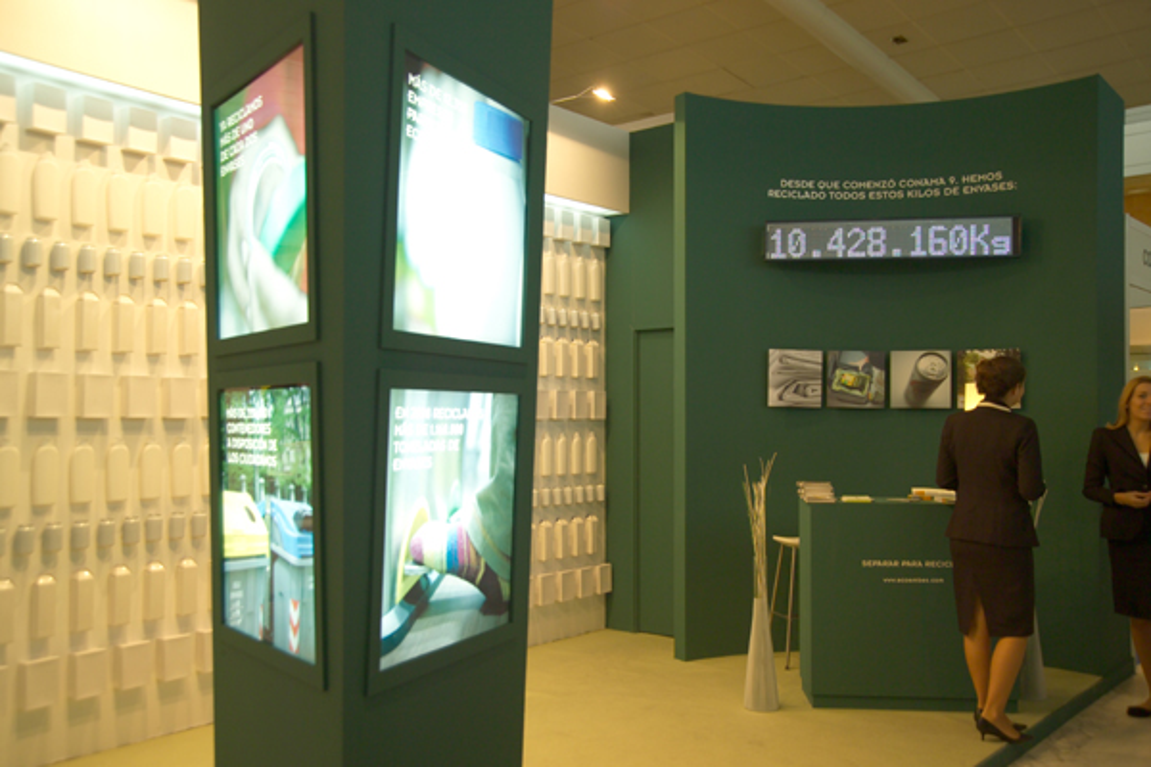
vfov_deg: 40.0
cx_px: 576
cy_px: 384
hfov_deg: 57.2
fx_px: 1055
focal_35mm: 33
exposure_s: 1/10
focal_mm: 33
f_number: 5.6
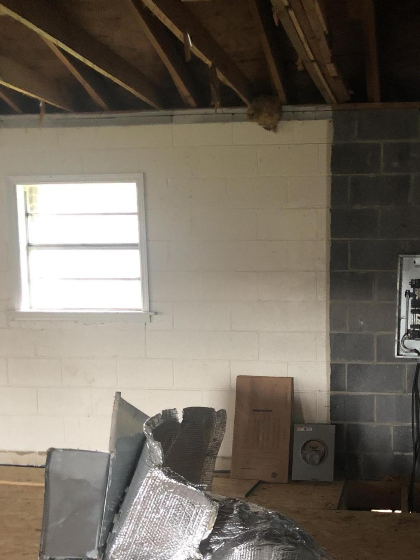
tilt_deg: -7.8
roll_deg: +0.1
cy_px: 372
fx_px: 695
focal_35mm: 43
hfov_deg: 33.0
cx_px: 309
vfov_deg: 43.2
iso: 100
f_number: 1.8
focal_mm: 4
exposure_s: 1/4
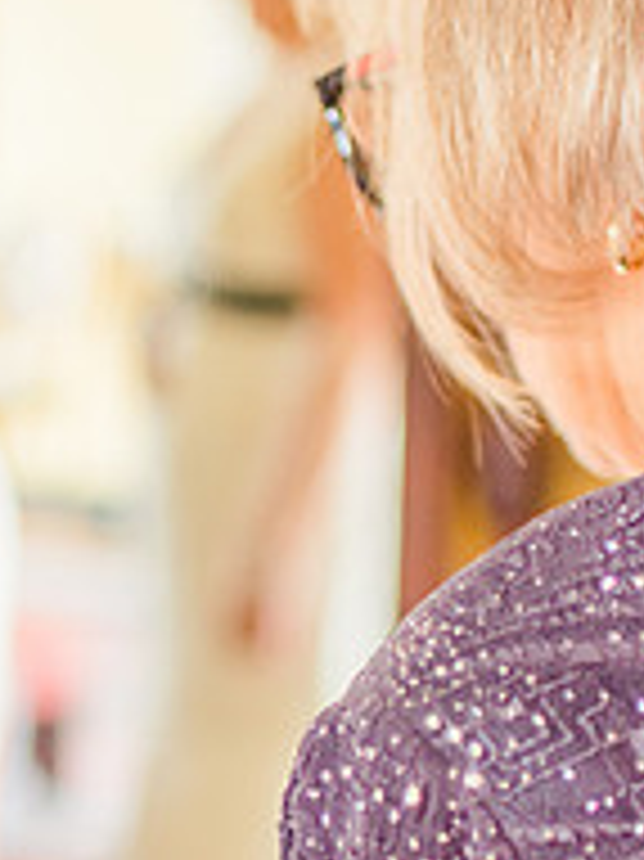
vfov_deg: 16.4
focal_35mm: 119
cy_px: 707
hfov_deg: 12.3
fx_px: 2955
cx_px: -18
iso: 800
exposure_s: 1/100
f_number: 2
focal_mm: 35
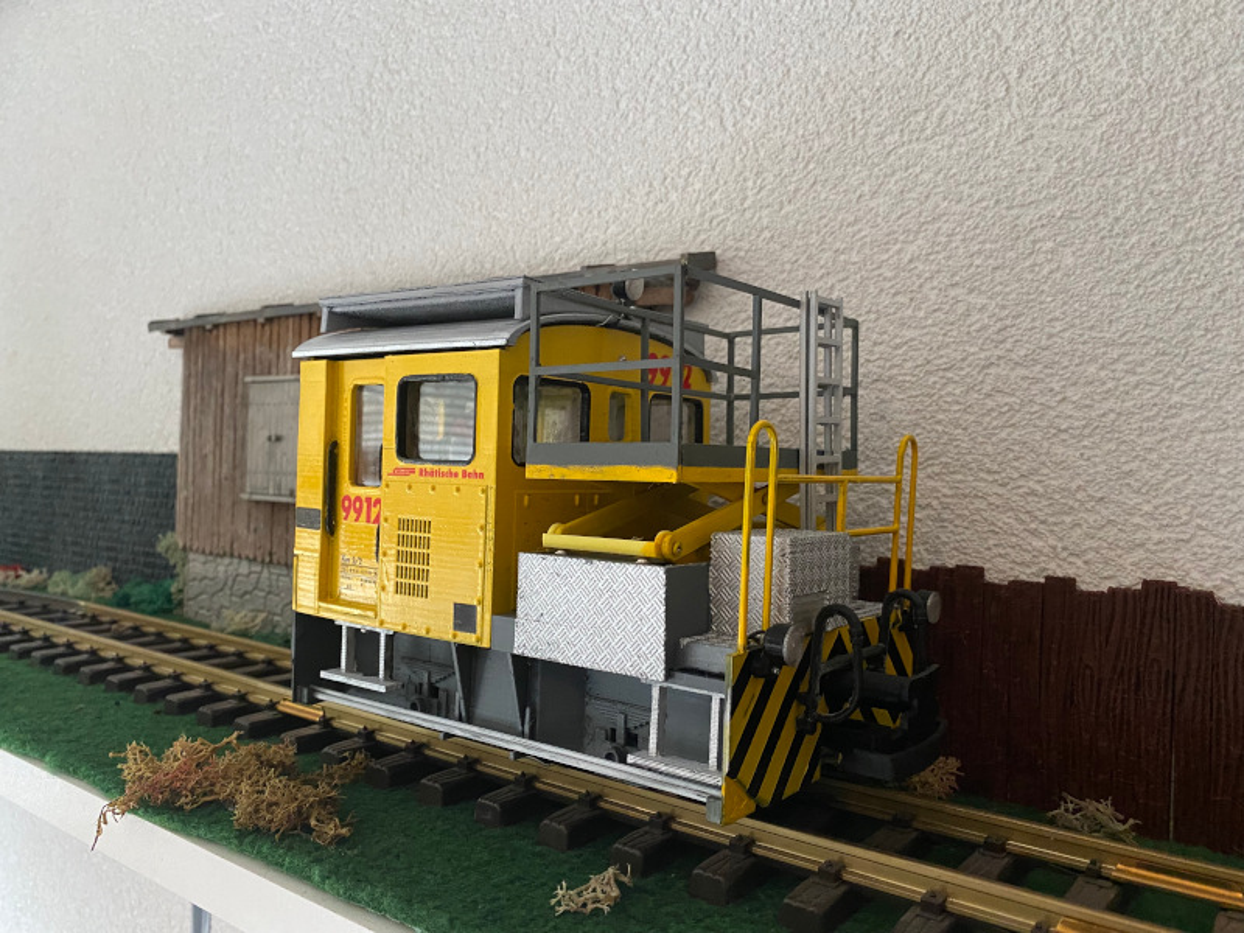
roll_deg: -2.7
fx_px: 934
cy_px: 466
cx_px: 622
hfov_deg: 67.3
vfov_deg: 53.1
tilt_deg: +1.2
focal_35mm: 26
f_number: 1.8
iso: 400
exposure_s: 1/33
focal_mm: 4.25
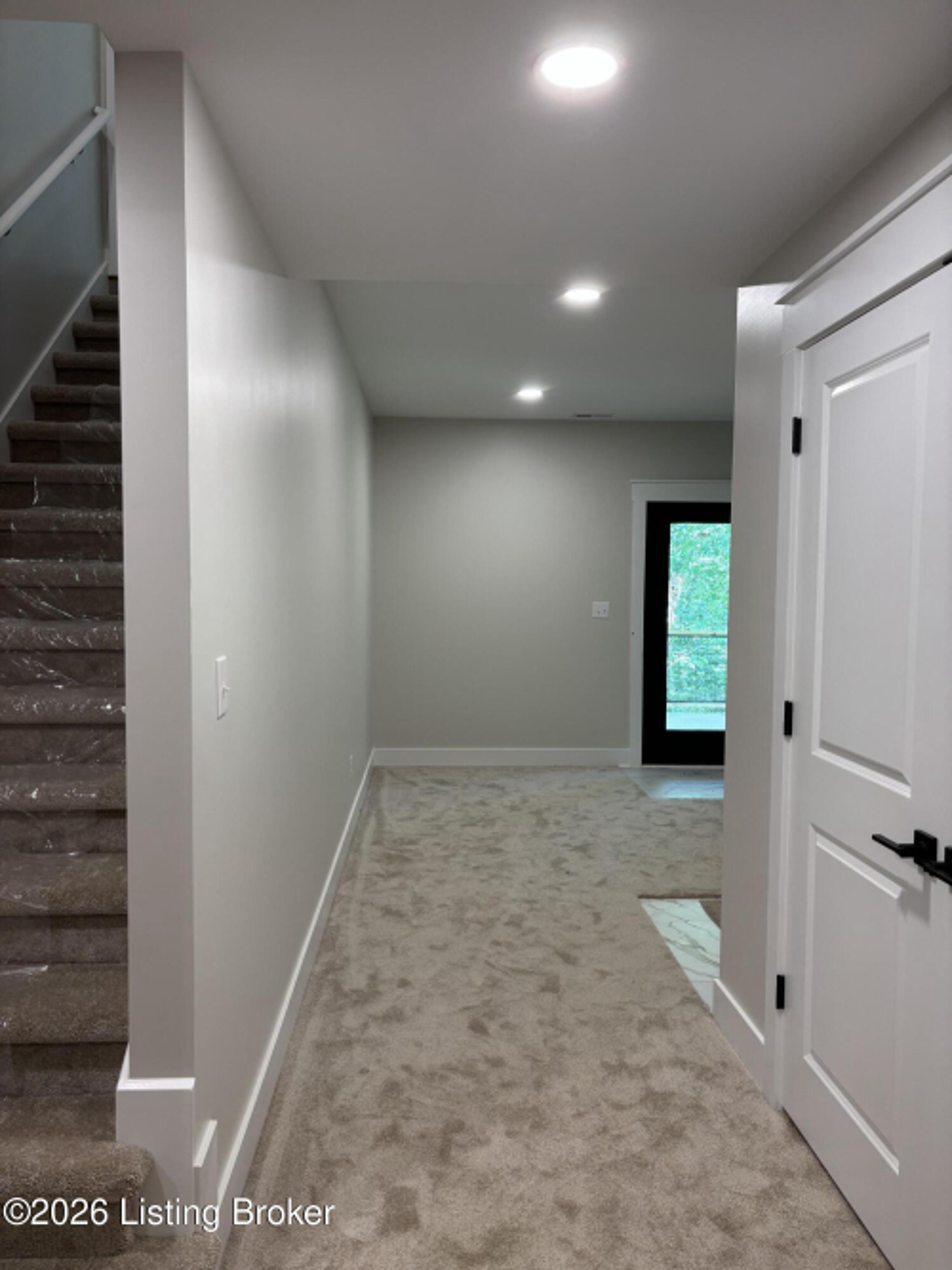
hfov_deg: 53.0
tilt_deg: -4.3
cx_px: 476
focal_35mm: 26
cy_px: 635
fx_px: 954
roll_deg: -0.5
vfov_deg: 67.3
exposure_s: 1/60
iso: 100
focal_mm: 5.96
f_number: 1.6
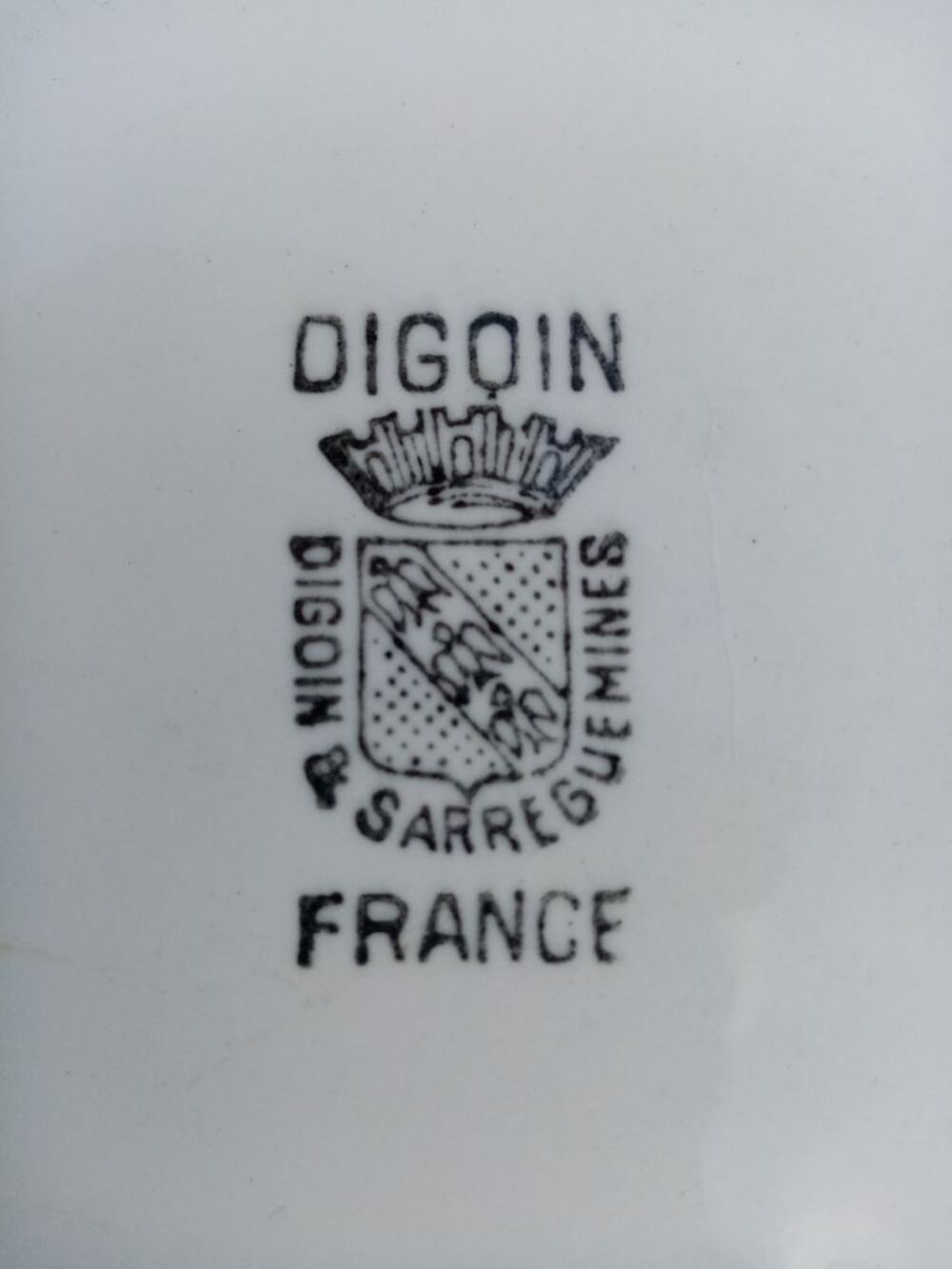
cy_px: 634
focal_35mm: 26
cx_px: 476
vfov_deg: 67.3
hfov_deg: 53.1
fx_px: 953
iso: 101
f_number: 1.8
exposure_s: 1/613
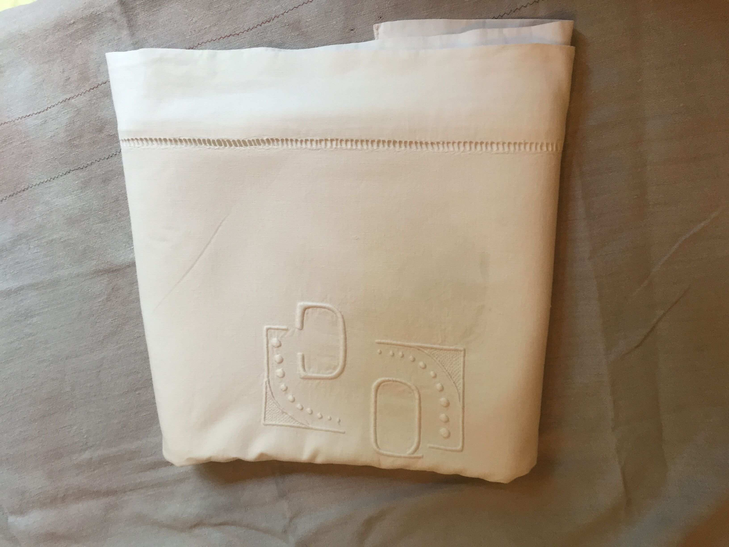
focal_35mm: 29
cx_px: 364
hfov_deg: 61.7
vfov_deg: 48.2
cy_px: 274
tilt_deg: -75.0
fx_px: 611
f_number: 2.2
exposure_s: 1/33
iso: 100
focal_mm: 4.15
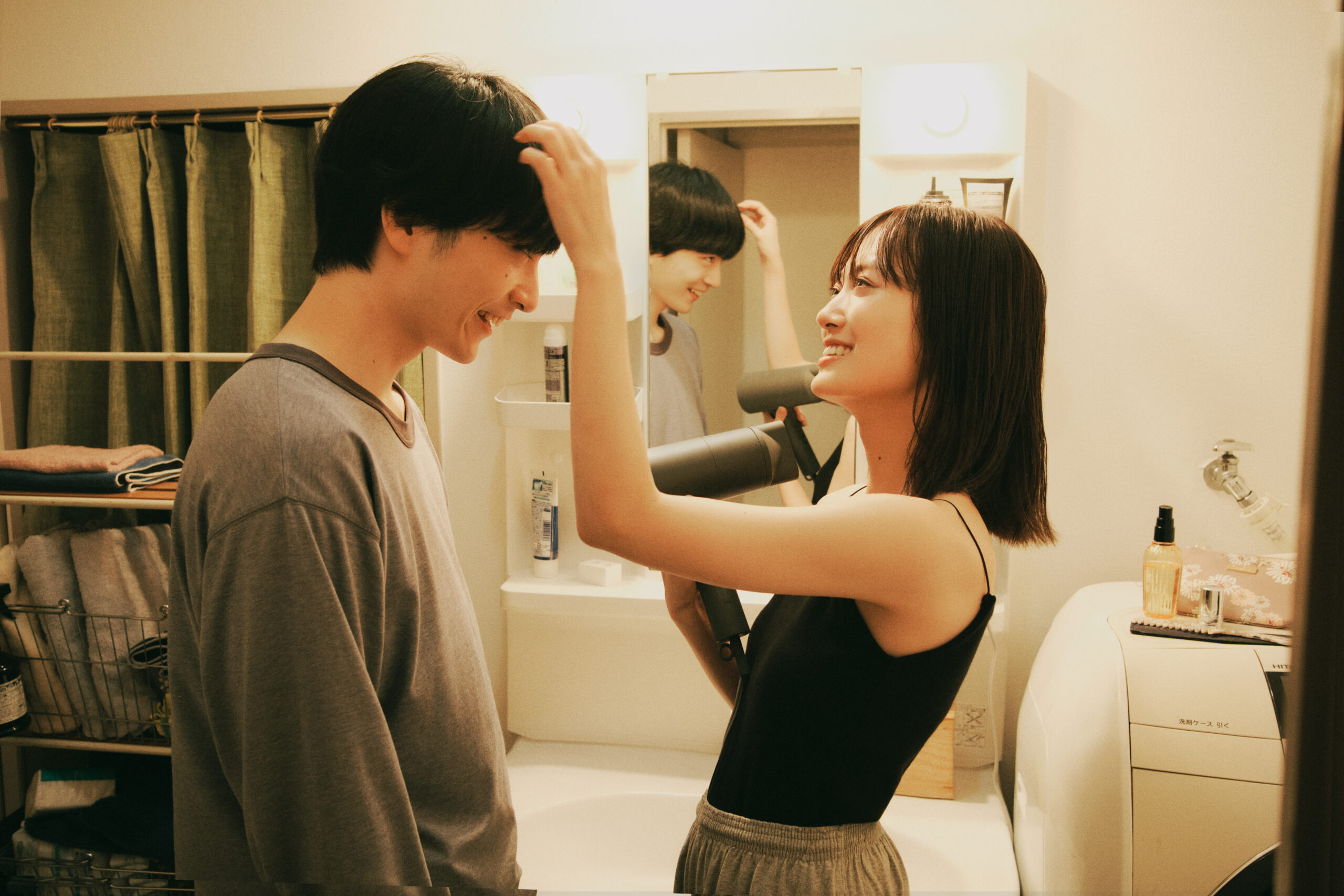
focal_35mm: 35
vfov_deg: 37.9
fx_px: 1307
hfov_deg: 54.4
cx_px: 672
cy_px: 448
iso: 1600
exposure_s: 1/100
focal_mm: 23
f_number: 4
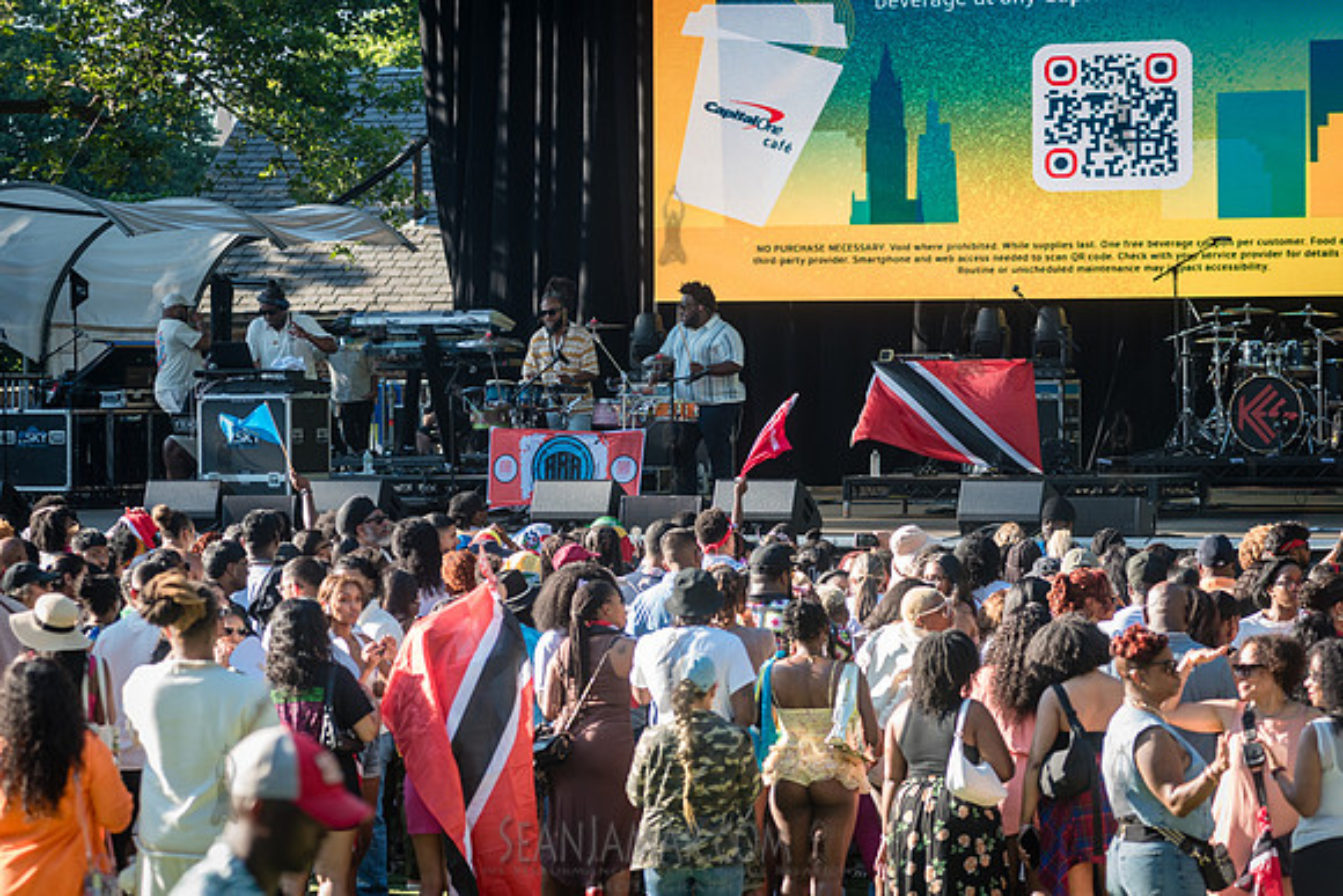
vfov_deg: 11.4
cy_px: 448
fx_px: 4482
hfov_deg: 17.0
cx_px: 672
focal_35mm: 120
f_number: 4
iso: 400
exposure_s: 1/500
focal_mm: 120
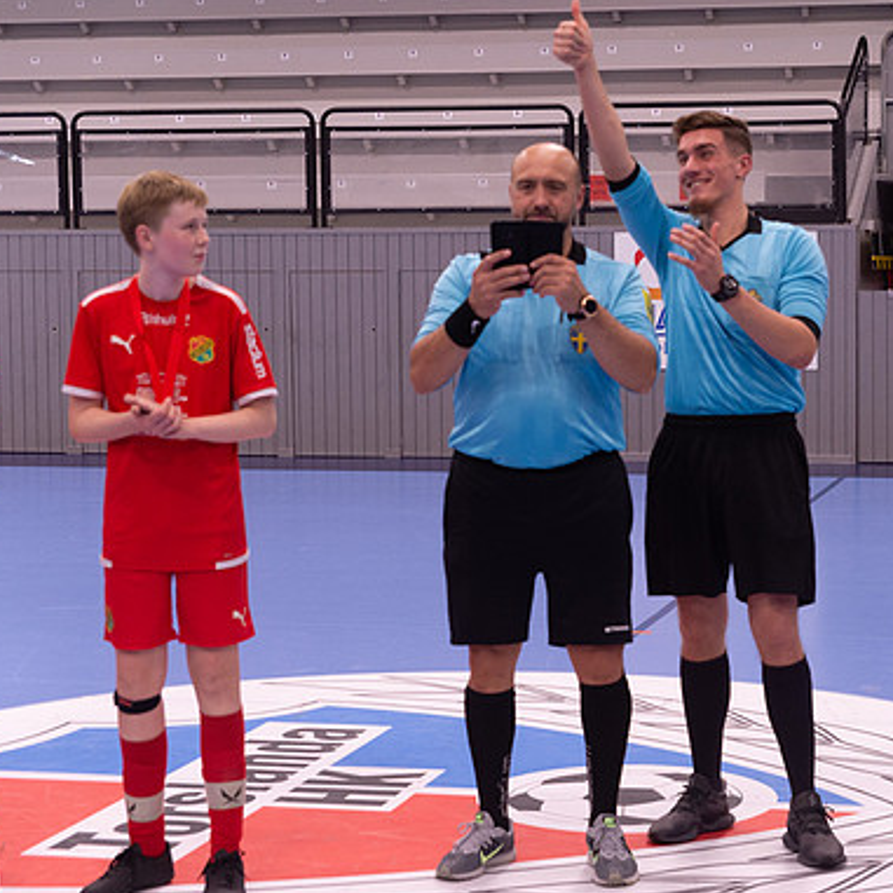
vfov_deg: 20.6
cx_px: 663
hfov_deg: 20.5
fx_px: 2452
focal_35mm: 84
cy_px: 450
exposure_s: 1/200
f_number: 3.5
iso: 2000
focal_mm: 65
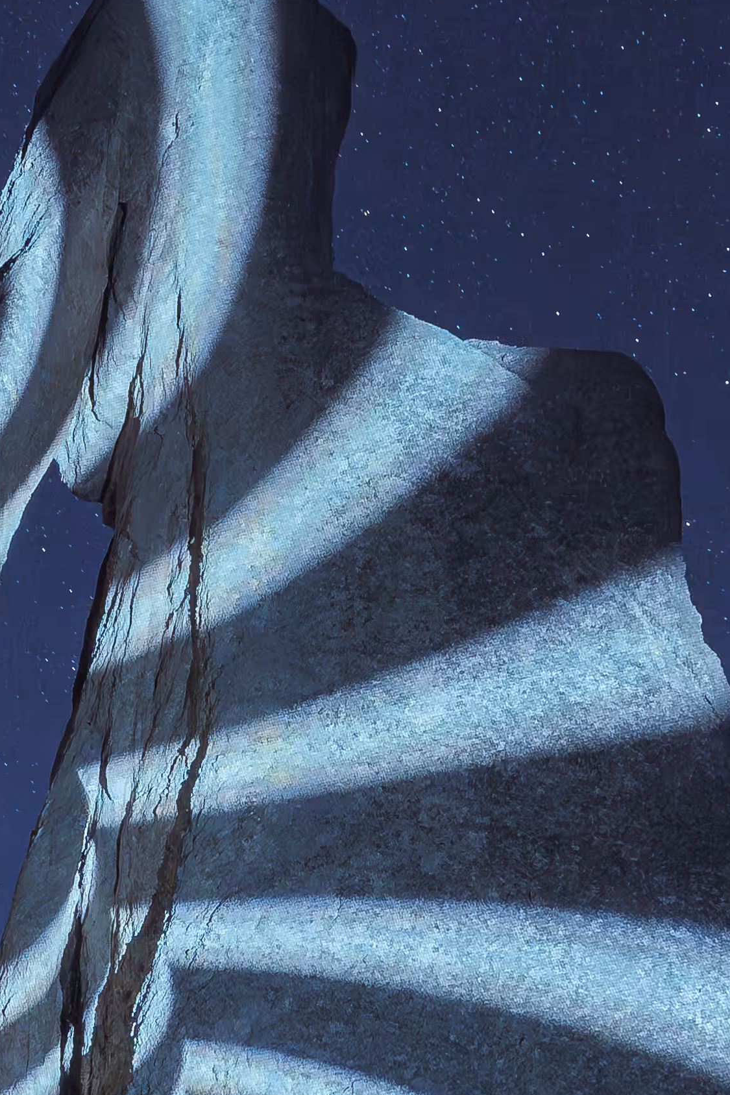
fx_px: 1703
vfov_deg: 35.1
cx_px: 299
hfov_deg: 24.2
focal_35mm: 56
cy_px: 783
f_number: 5.6
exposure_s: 20
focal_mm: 16
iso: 500
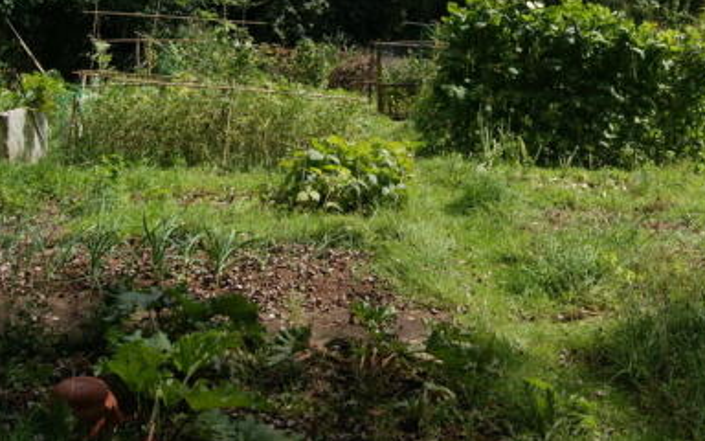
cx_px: 478
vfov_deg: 26.5
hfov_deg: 42.0
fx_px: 903
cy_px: 43
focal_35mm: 47
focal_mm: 18
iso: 100
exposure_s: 1/160
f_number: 10
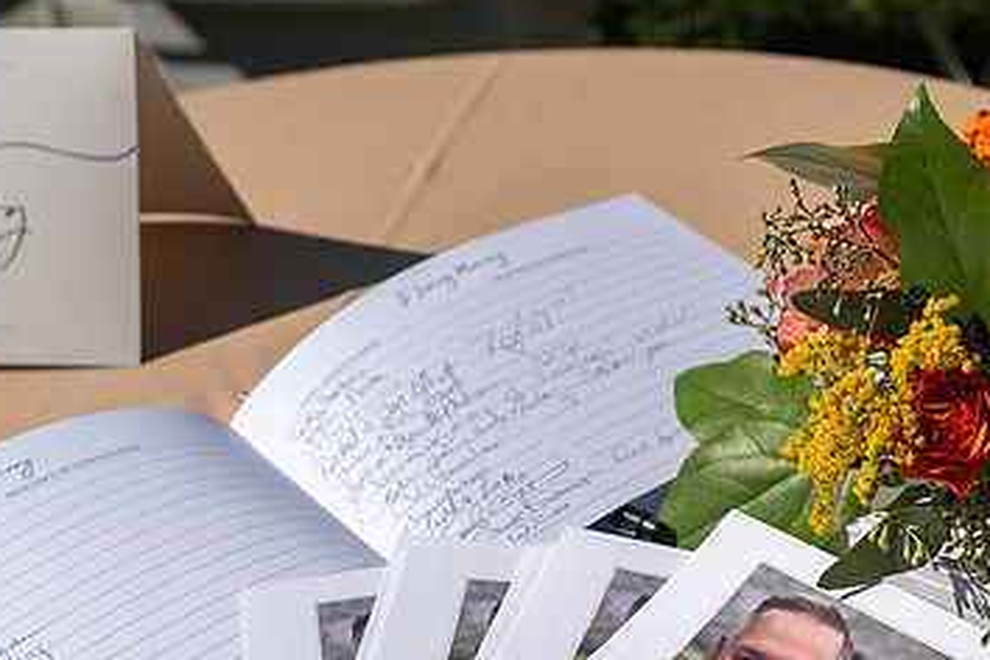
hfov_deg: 33.3
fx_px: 1622
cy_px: 508
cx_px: 727
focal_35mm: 59
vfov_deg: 22.7
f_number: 5.6
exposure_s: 1/3200
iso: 160
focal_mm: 36
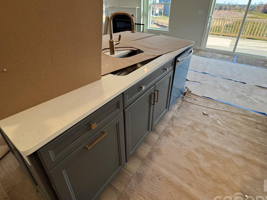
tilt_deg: -25.7
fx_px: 147
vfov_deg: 67.9
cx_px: 139
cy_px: 78
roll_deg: +0.2
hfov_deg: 84.6
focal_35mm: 19
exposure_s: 1/120
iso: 100
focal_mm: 2.22
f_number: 2.2
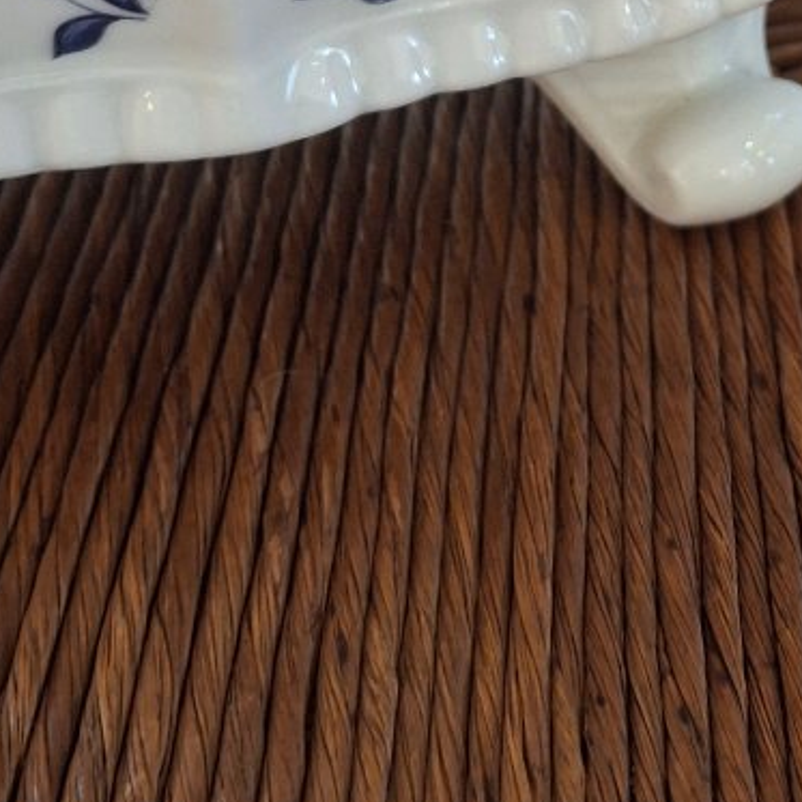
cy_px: -215
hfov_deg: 23.9
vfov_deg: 22.1
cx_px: 643
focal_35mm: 71
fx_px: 1861
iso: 200
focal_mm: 4.69
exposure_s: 1/50
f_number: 1.8
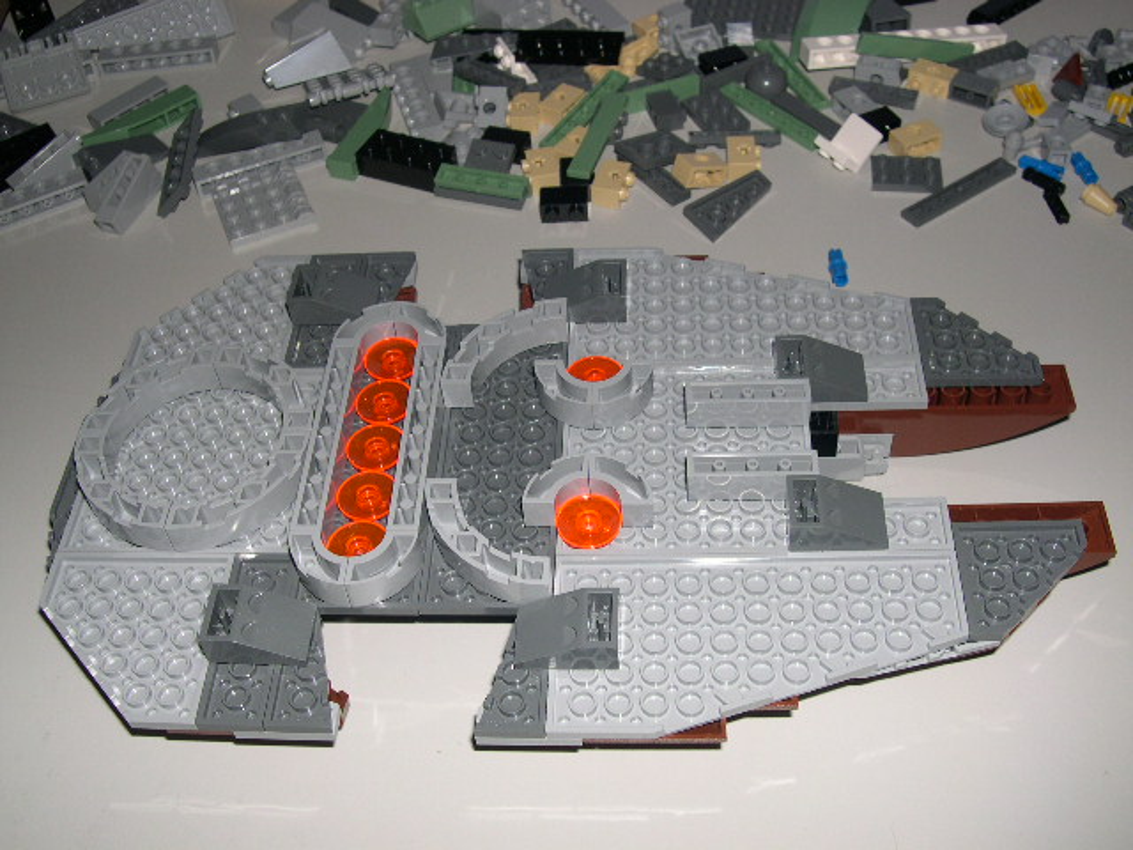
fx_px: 1244
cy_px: 425
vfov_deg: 37.7
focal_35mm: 38
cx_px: 566
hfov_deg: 49.0
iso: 100
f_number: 7.6
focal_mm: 8
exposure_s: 1/60
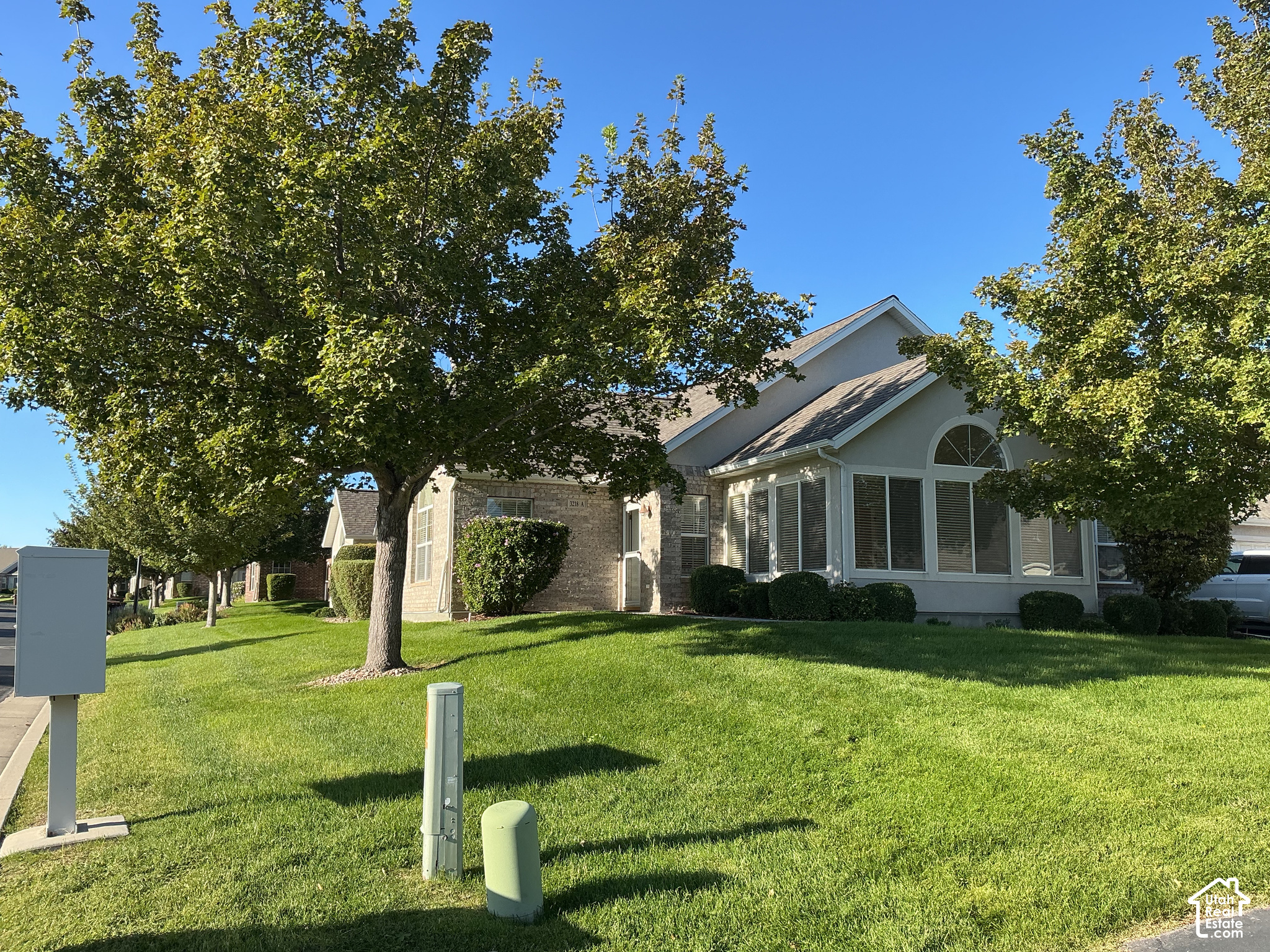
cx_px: 635
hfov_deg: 61.7
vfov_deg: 48.2
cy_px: 476
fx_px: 1064
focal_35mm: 29
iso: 25
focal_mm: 3
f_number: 1.8
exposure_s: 1/635
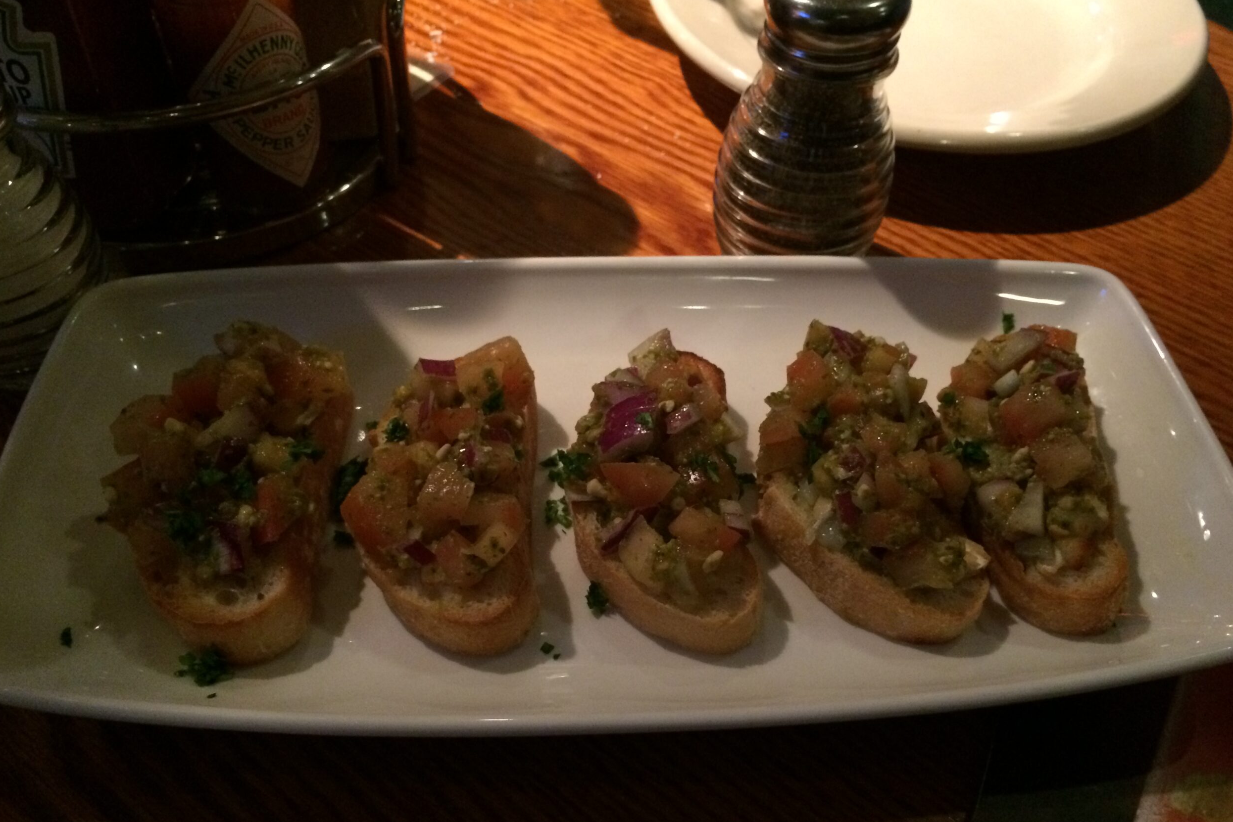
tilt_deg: -50.1
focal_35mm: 31
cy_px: 441
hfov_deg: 60.3
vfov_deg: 42.3
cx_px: 612
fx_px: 1062
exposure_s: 1/15
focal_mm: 4.15
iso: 400
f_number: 2.2
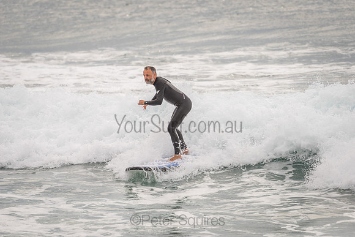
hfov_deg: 5.0
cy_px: 118
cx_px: 178
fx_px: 4044
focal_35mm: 410
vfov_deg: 3.4
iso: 250
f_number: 5.6
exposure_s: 1/640
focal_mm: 410
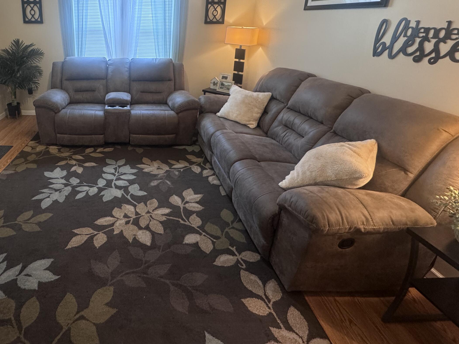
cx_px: 132
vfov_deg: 63.2
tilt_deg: -16.4
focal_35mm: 20
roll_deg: -0.5
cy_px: 99
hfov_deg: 77.4
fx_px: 265
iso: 250
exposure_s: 1/60
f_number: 2.2
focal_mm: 2.22
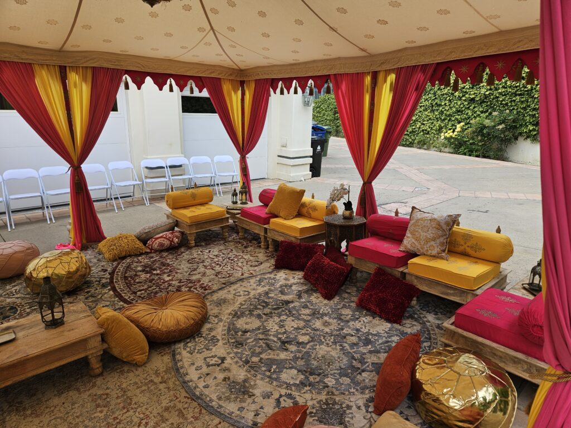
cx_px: 286
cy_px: 214
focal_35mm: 23
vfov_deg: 58.9
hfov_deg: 73.9
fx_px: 379
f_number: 1.8
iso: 25
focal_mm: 5.4
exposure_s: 1/515
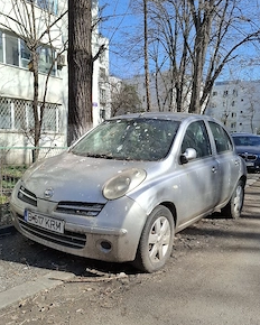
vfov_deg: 57.0
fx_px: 298
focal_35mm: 31
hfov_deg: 46.8
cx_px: 104
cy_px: 180
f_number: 1.8
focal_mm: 5.54
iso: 50
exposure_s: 1/1429
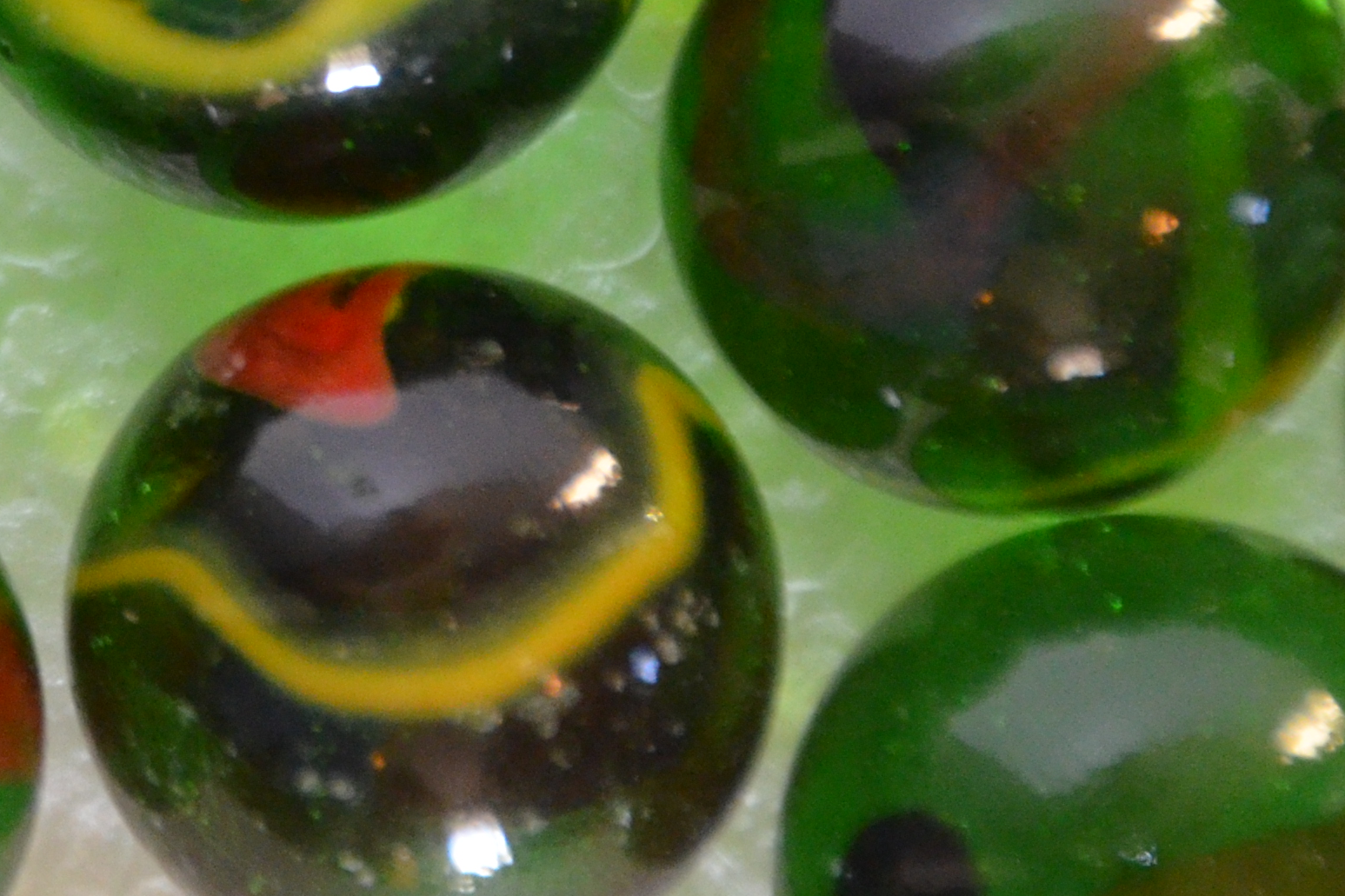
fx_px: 39185
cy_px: -233
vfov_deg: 1.3
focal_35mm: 1049
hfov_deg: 2.0
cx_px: -260
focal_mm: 220
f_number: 6.3
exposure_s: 1/60
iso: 2000
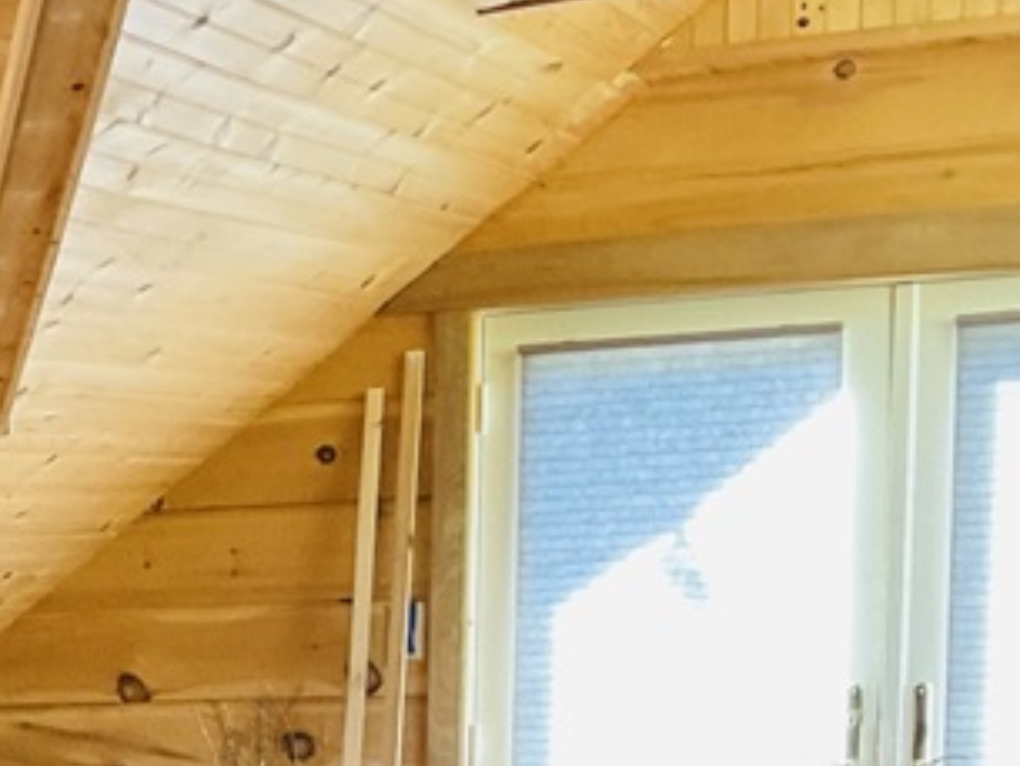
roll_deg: +2.6
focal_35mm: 114
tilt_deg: -10.5
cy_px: 1187
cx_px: -602
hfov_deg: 15.6
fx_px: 3360
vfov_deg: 12.3
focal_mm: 3
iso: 100
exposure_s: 1/60
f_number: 1.8
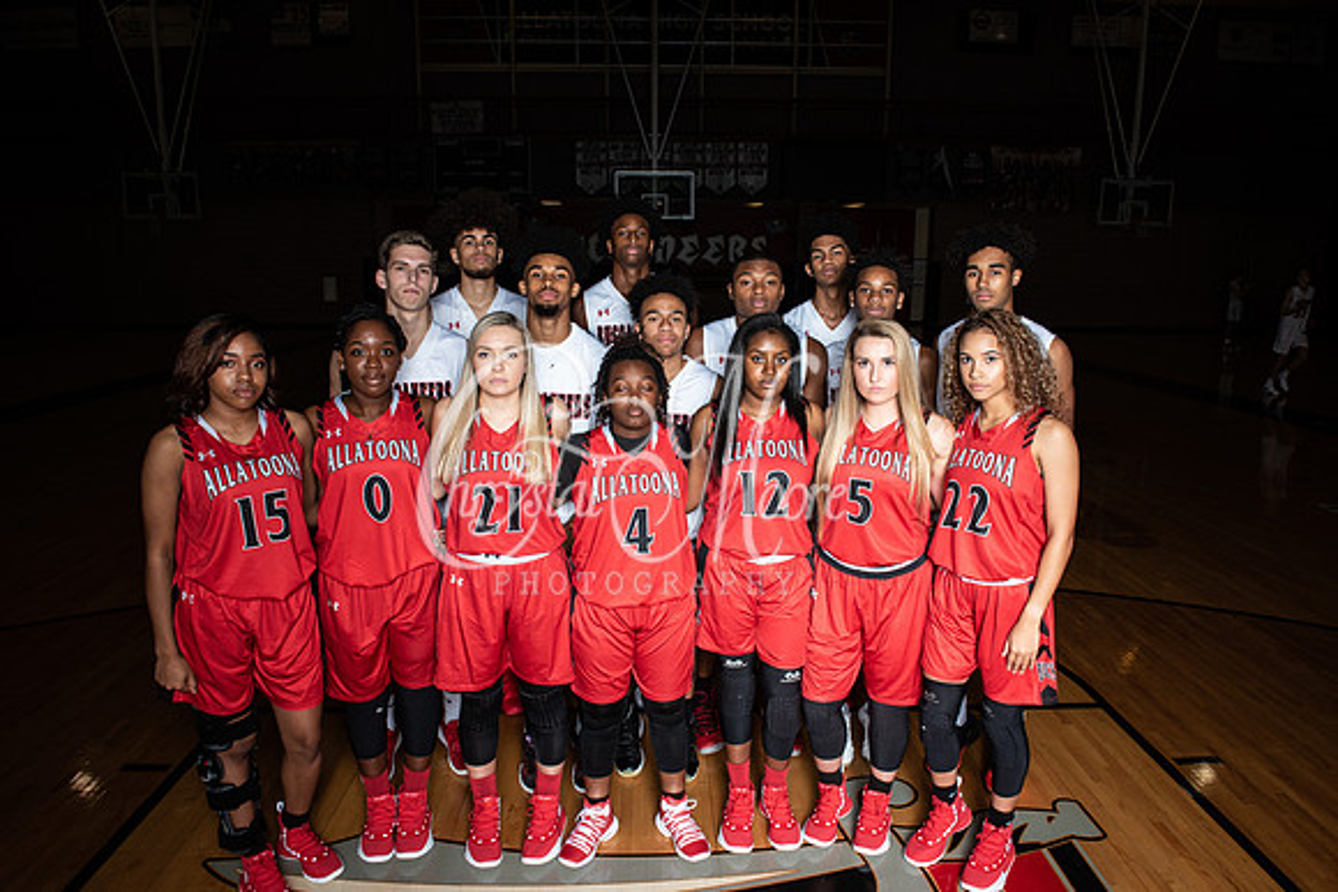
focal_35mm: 24
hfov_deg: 73.7
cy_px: 446
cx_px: 669
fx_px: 892
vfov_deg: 53.2
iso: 320
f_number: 14
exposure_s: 1/200
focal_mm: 24
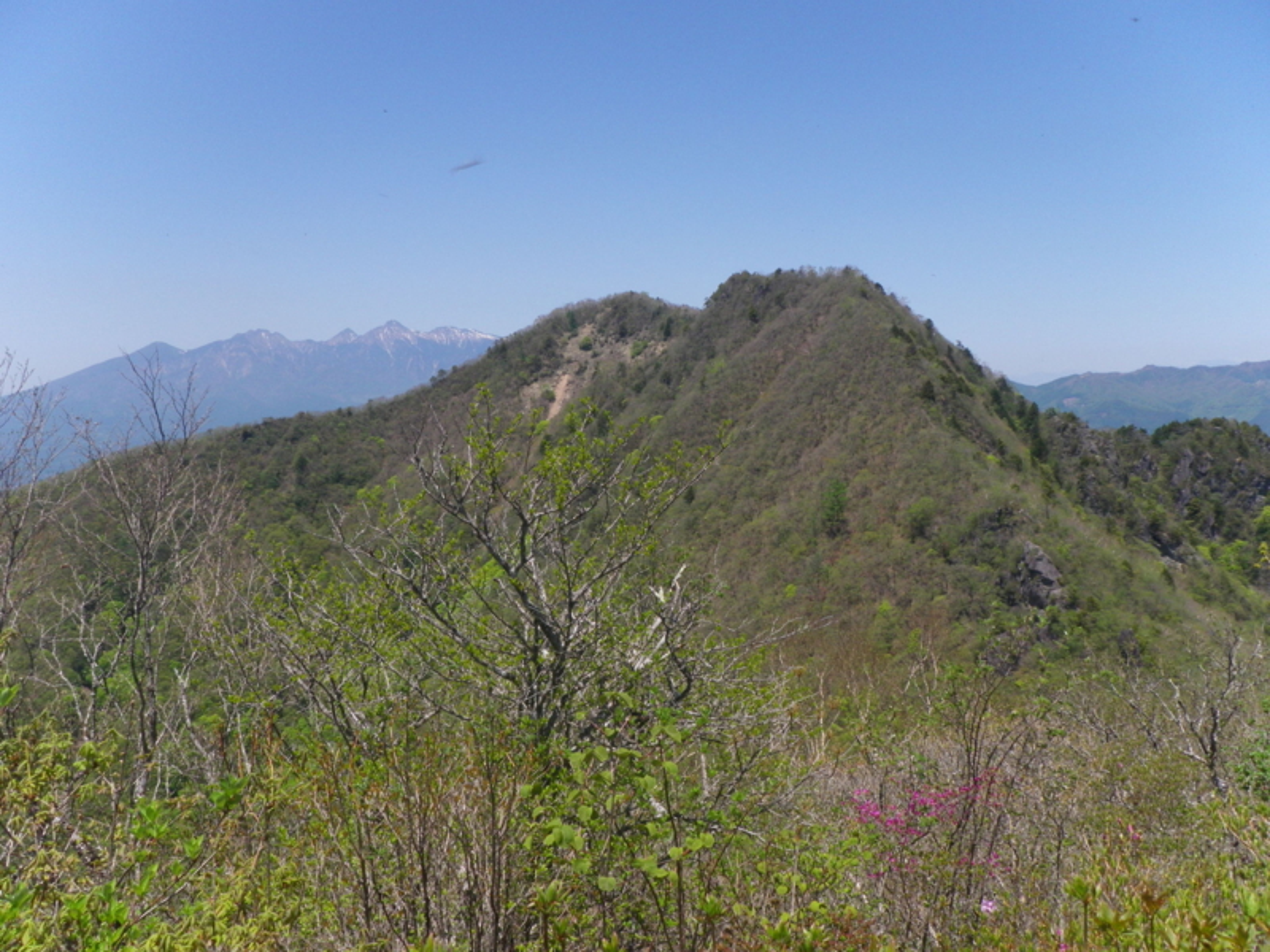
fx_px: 1284
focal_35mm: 35
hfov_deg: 52.6
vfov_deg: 40.7
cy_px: 476
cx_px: 635
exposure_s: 1/250
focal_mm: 6.2
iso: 64
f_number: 6.3
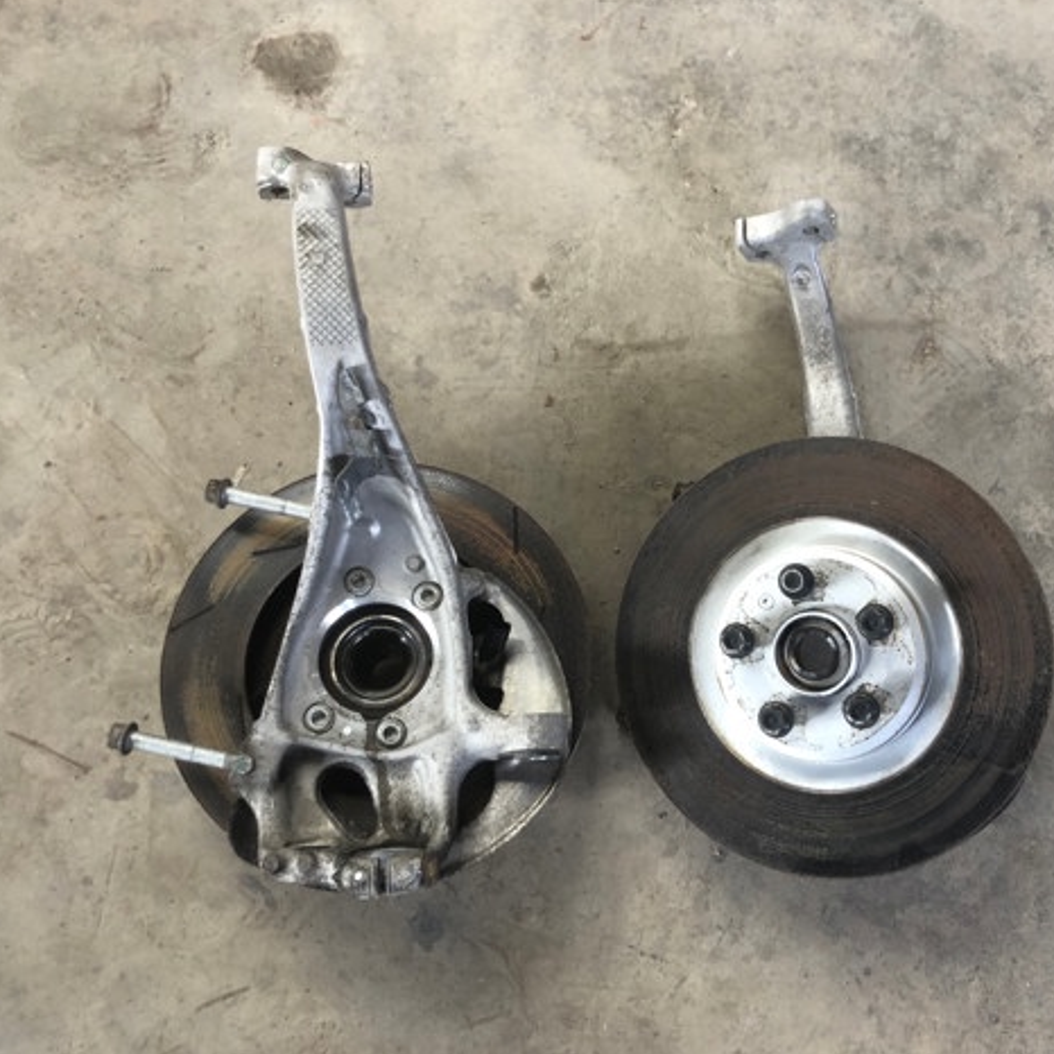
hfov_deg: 48.1
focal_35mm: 34
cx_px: 636
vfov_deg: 48.5
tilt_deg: -74.7
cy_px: 528
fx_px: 1171
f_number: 1.8
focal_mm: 3.99
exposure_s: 1/15
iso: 40
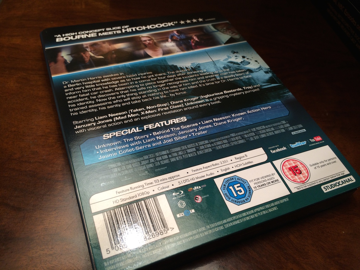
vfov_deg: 46.8
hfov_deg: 60.0
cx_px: 180
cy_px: 135
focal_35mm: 30
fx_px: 312
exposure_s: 1/120
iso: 40
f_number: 2.2
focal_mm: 4.12
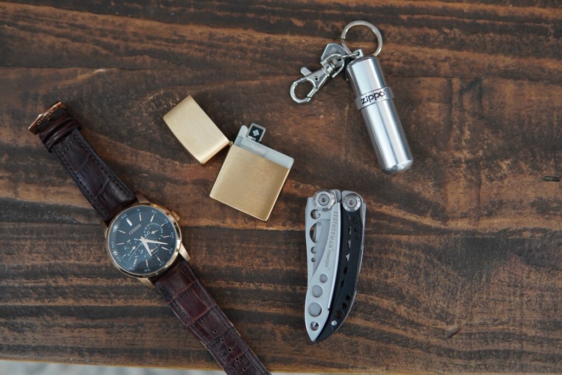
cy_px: 188
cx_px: 281
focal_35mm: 45
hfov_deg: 43.6
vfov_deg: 29.9
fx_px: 703
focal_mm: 30
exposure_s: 1/50
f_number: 2.2
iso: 320
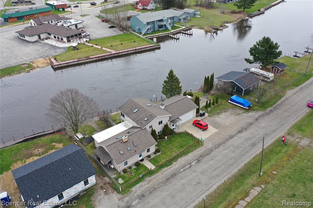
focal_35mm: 28
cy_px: 104
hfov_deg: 65.5
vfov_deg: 46.4
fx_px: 243
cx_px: 156
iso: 100
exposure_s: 1/500
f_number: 2.8
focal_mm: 10.26
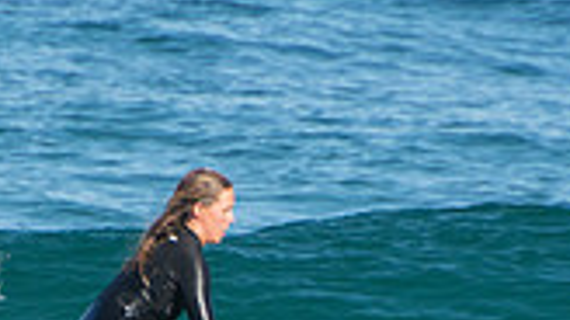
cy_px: 447
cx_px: 268
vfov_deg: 0.5
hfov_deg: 1.0
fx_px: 33607
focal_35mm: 2225
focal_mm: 400
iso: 360
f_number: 5.6
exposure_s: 1/1250
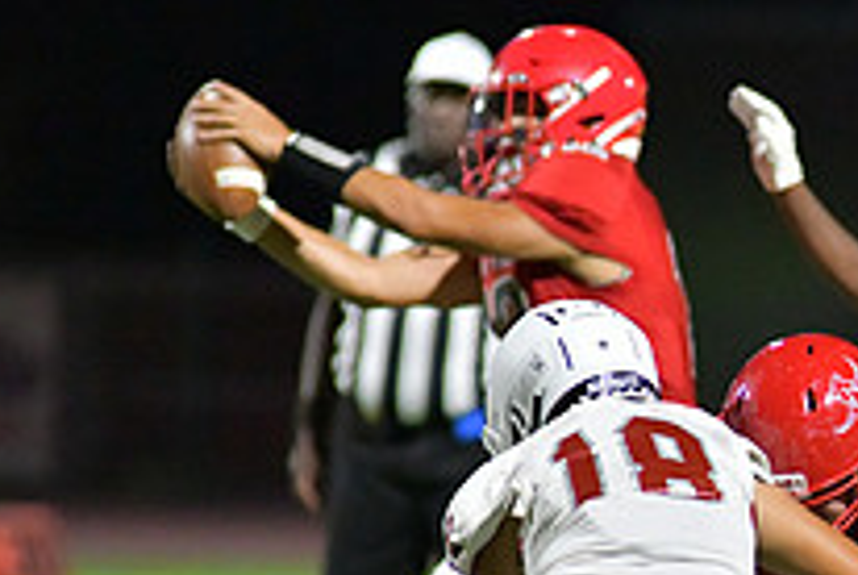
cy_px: 535
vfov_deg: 1.6
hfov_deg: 2.4
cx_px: 908
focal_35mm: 843
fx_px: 20120
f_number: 4
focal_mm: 300
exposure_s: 1/1250
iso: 10000
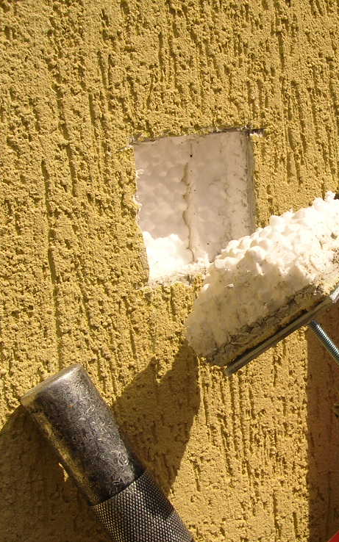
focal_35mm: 50
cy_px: 276
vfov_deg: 40.3
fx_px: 739
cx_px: 288
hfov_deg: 25.2
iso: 50
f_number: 4.9
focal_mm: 5.7
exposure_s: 1/746
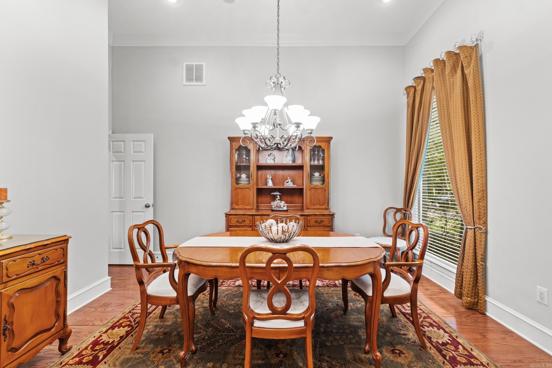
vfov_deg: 77.3
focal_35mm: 15
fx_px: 230
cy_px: 184
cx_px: 276
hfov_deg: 100.4
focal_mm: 10
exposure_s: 1/1.25
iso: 320
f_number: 8
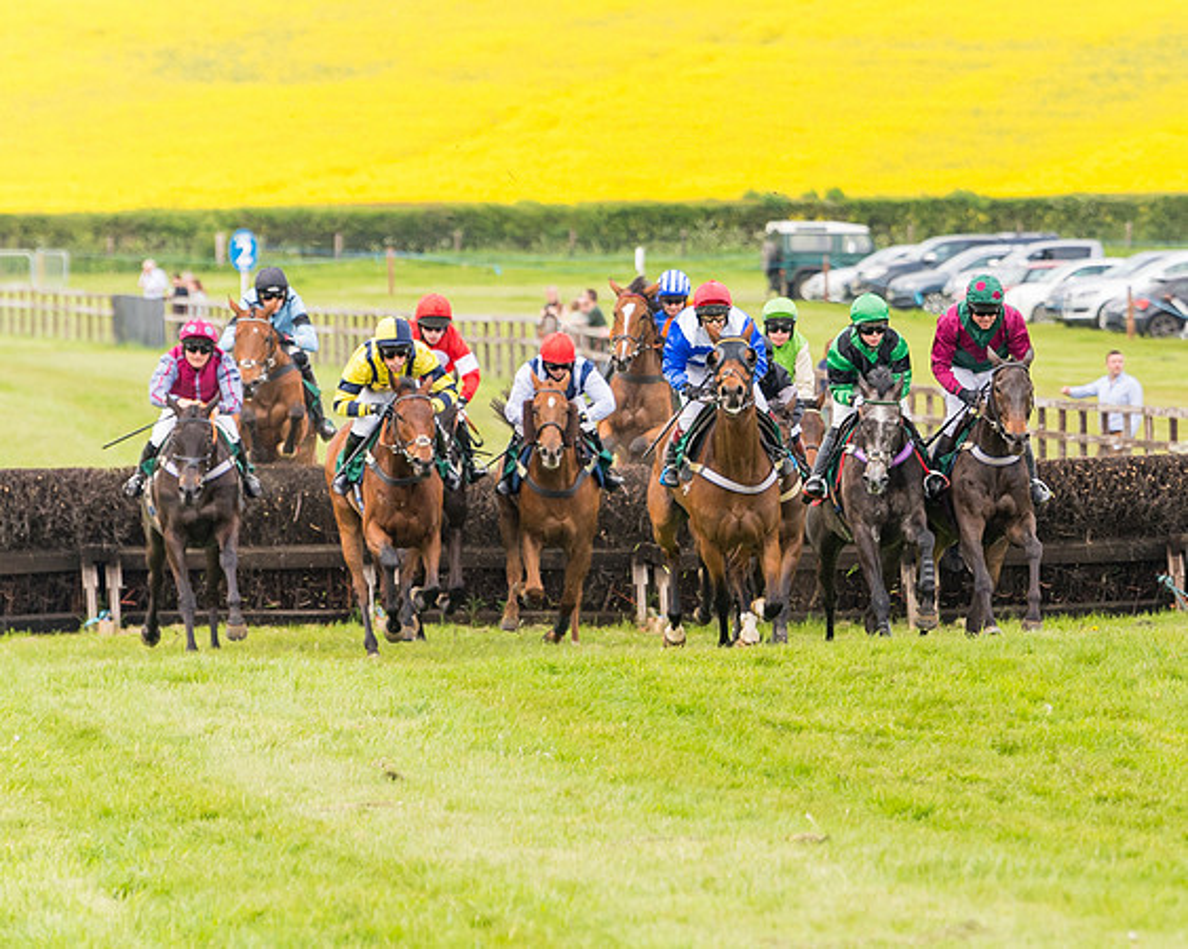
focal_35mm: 426
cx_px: 956
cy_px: 374
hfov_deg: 4.5
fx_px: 14965
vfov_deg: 3.6
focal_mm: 185
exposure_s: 1/1250
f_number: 4
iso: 640
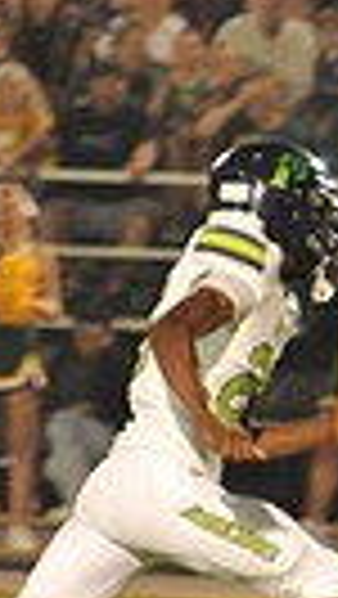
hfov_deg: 1.3
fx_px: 14519
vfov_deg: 2.4
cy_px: 504
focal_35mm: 913
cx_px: 1176
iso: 6400
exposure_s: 1/250
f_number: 4
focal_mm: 200
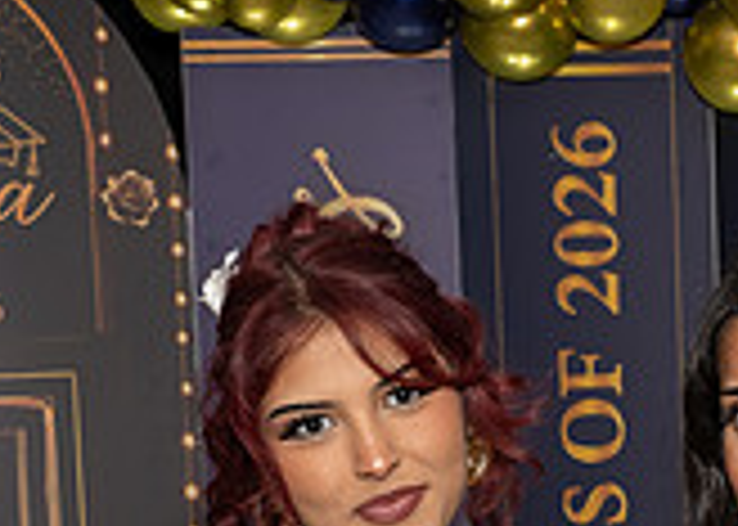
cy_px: 777
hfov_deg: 14.6
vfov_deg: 10.2
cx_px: 554
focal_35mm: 137
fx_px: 2870
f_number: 8
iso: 640
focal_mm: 35
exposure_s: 1/250
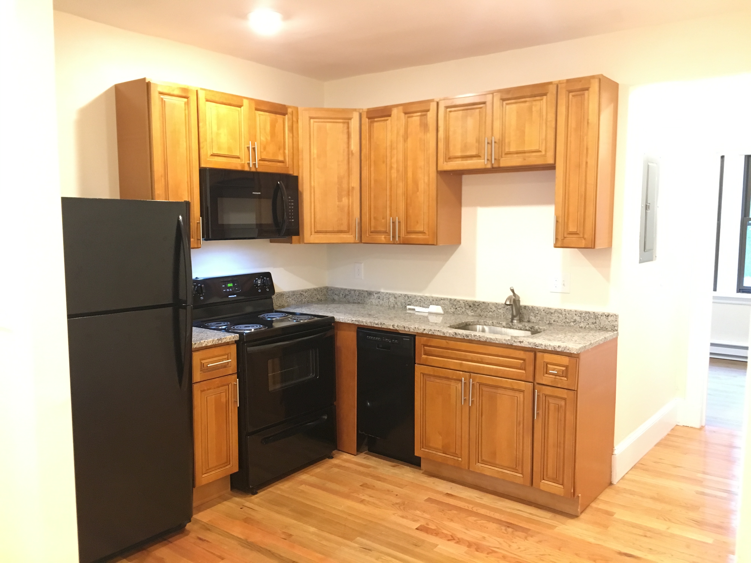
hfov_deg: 61.7
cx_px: 376
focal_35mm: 29
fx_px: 629
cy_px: 282
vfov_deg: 48.2
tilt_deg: -7.2
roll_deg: -0.7
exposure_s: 1/24
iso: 200
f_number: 2.2
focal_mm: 4.15
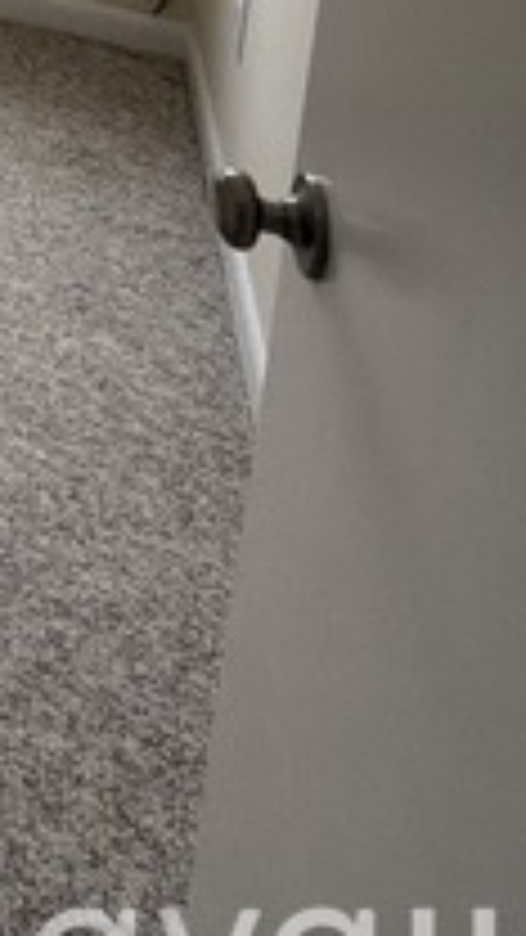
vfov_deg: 28.5
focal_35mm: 49
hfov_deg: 16.8
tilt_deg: -9.9
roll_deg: -0.4
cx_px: -580
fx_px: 1215
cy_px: -448
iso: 200
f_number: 2.2
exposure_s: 1/121
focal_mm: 2.22
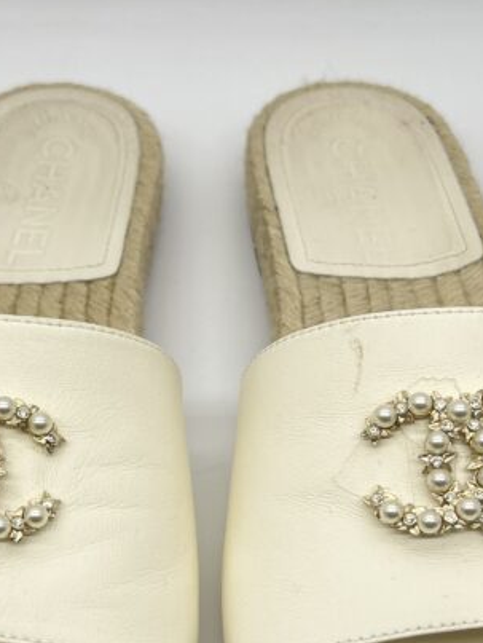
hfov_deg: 22.3
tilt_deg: -51.3
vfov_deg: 29.0
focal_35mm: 66
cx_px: 212
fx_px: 1226
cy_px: 467
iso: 40
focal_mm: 5.7
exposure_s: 1/240
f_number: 1.5
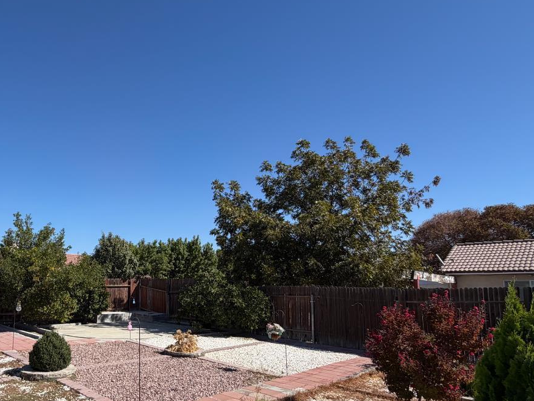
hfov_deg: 68.3
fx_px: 370
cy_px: 249
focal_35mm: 24
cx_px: 153
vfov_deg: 56.2
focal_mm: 2.22
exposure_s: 1/955
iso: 20
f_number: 2.2
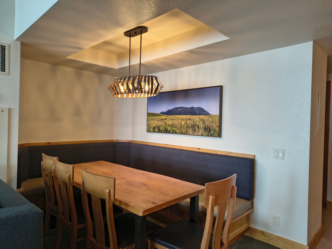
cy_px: 124
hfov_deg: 71.6
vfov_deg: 56.8
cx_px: 166
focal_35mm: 24
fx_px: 230
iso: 598
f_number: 1.8
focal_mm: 5.56
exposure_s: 1/60
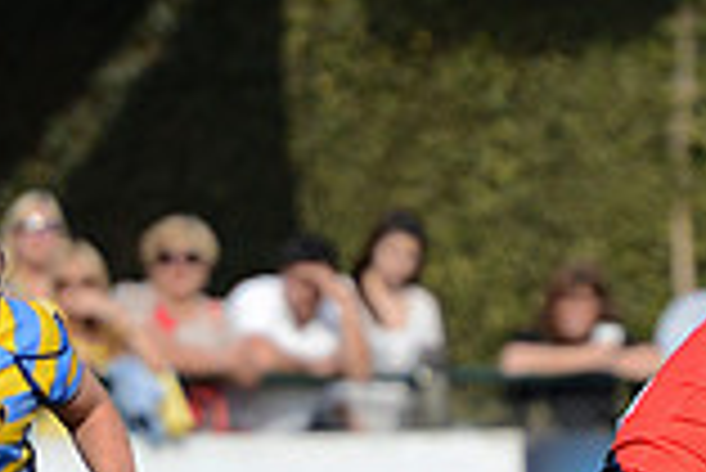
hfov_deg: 2.8
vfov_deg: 1.9
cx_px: 441
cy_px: 650
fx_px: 14525
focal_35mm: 740
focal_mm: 200
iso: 250
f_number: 2.8
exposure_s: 1/2000
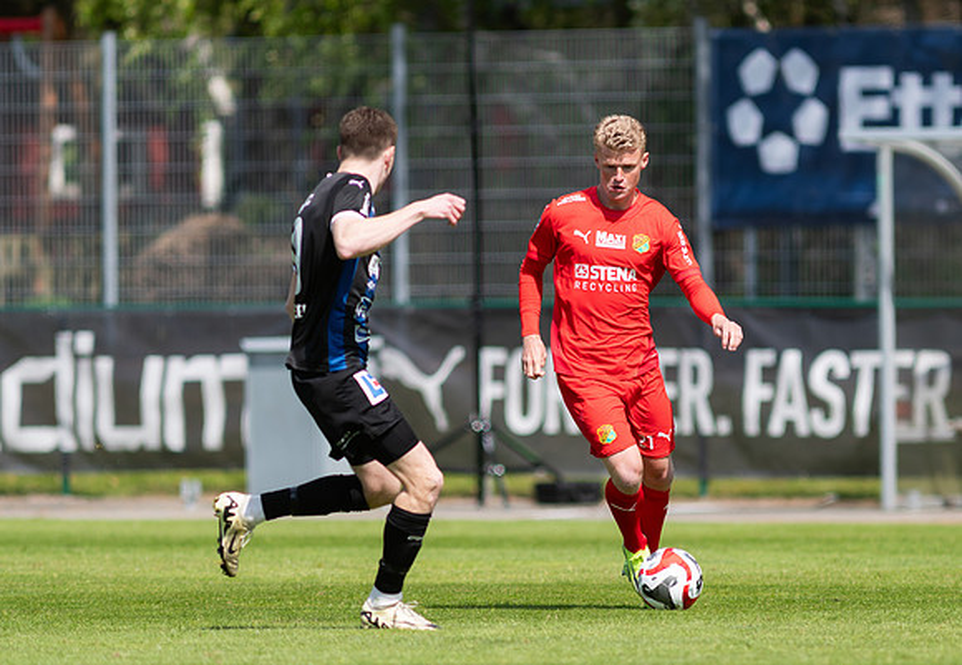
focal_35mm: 545
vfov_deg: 2.6
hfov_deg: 3.7
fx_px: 14719
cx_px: 585
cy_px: 384
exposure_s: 1/2000
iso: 100
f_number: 3.2
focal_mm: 300
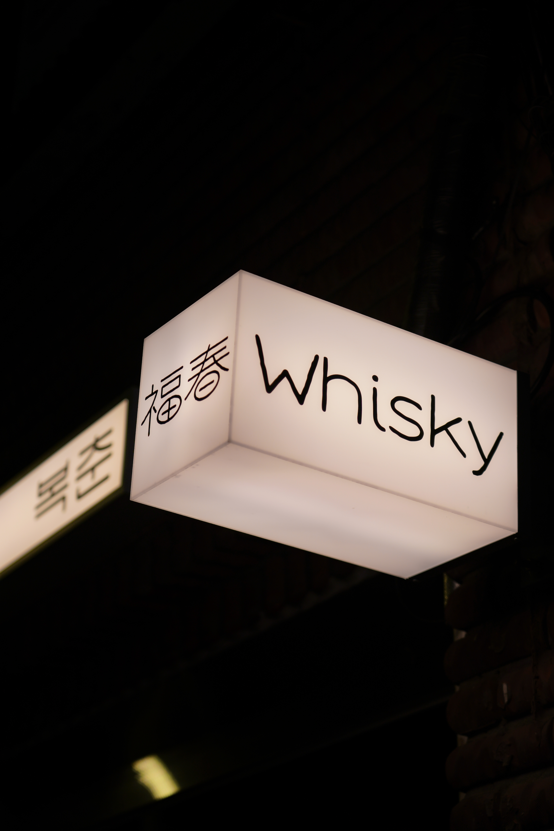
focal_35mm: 74
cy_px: 416
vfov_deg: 27.3
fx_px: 1708
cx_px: 277
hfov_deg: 18.4
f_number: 4
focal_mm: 74
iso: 125
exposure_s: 1/125
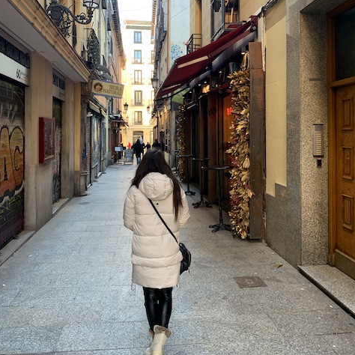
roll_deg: -0.3
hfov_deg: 52.5
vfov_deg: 52.0
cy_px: 135
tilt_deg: +1.2
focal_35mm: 31
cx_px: 177
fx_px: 360
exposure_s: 1/115
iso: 100
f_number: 1.8
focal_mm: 4.25
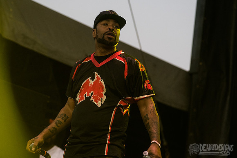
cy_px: 68
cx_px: 118
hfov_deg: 15.4
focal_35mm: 133
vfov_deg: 10.3
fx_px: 874
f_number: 4
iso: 1600
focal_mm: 116
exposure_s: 1/320
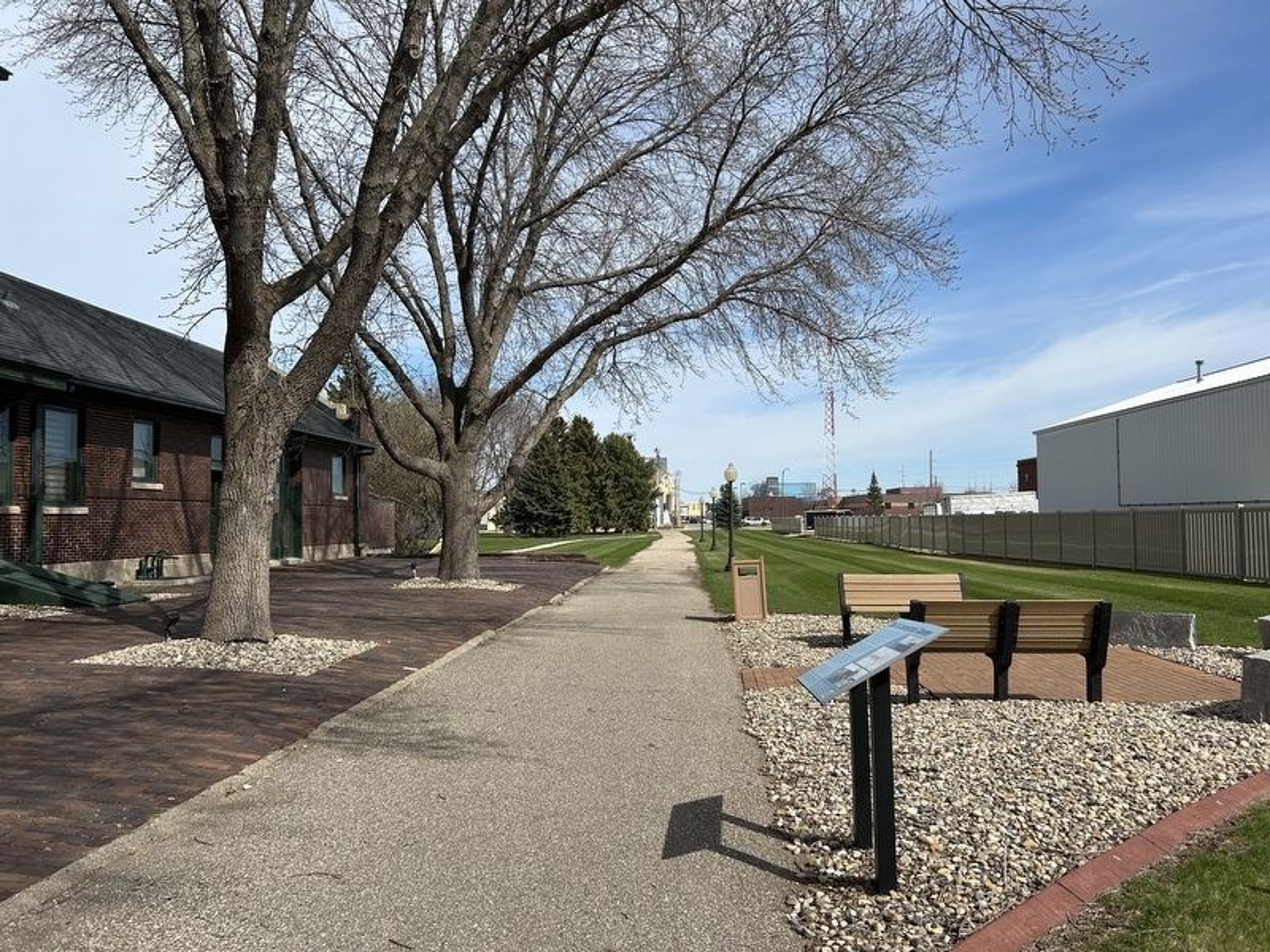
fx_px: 954
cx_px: 635
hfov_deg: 67.3
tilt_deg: +2.4
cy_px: 476
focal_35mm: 26
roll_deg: -0.5
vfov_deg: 53.1
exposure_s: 1/4630
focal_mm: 5.7
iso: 50
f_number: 1.5
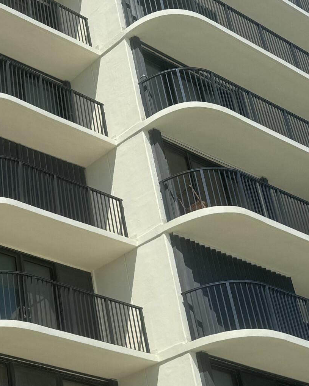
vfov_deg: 27.0
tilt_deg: +26.0
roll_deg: +0.1
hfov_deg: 19.2
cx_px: -163
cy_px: 308
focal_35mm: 69
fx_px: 789
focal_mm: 6.86
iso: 80
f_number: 1.78
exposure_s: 1/5814
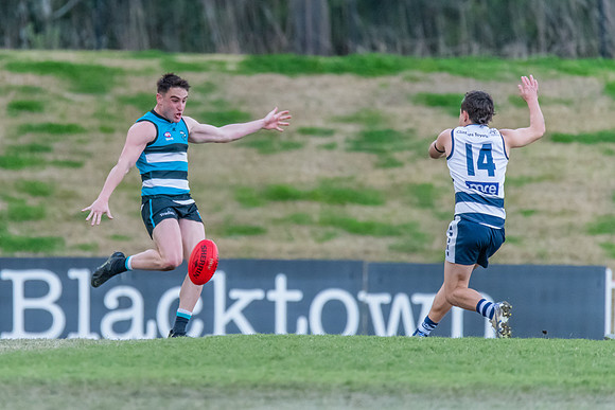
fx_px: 14911
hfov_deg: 2.4
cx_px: 200
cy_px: 146
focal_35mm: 873
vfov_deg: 1.6
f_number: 6.3
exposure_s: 1/2000
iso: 4500
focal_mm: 600
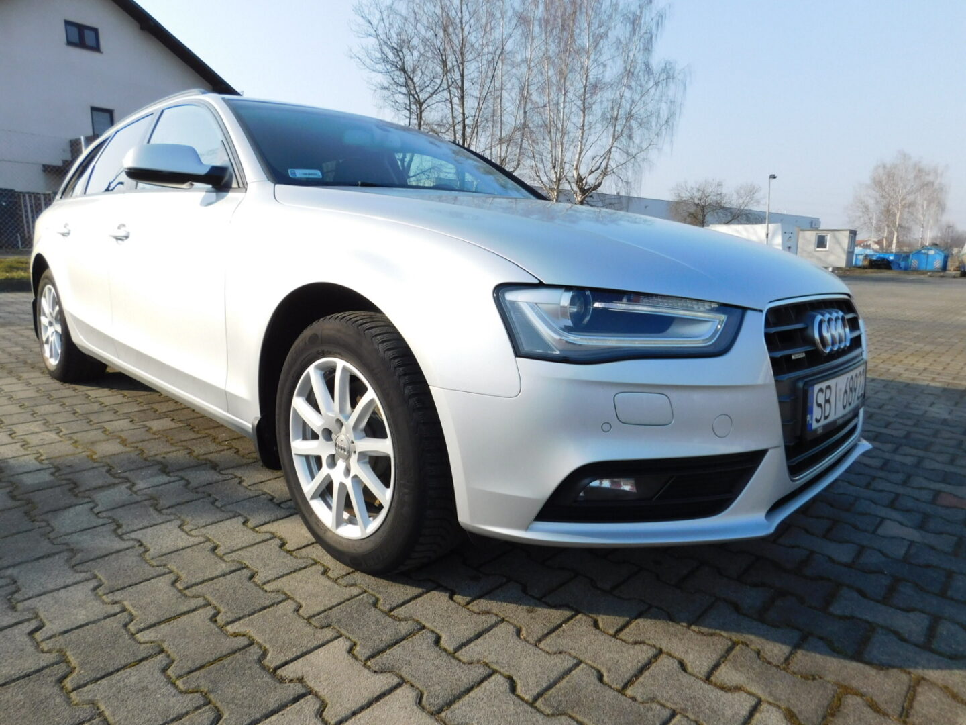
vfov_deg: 58.9
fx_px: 642
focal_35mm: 23
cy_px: 362
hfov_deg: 73.9
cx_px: 483
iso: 125
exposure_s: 1/1000
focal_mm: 4
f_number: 3
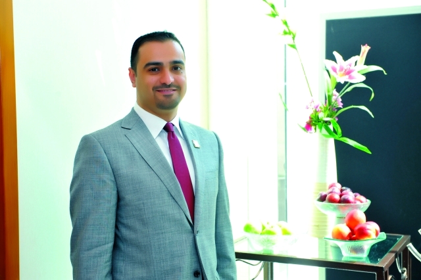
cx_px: 210
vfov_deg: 23.4
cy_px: 140
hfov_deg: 34.5
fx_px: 678
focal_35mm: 58
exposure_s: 1/80
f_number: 6.3
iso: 500
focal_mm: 58
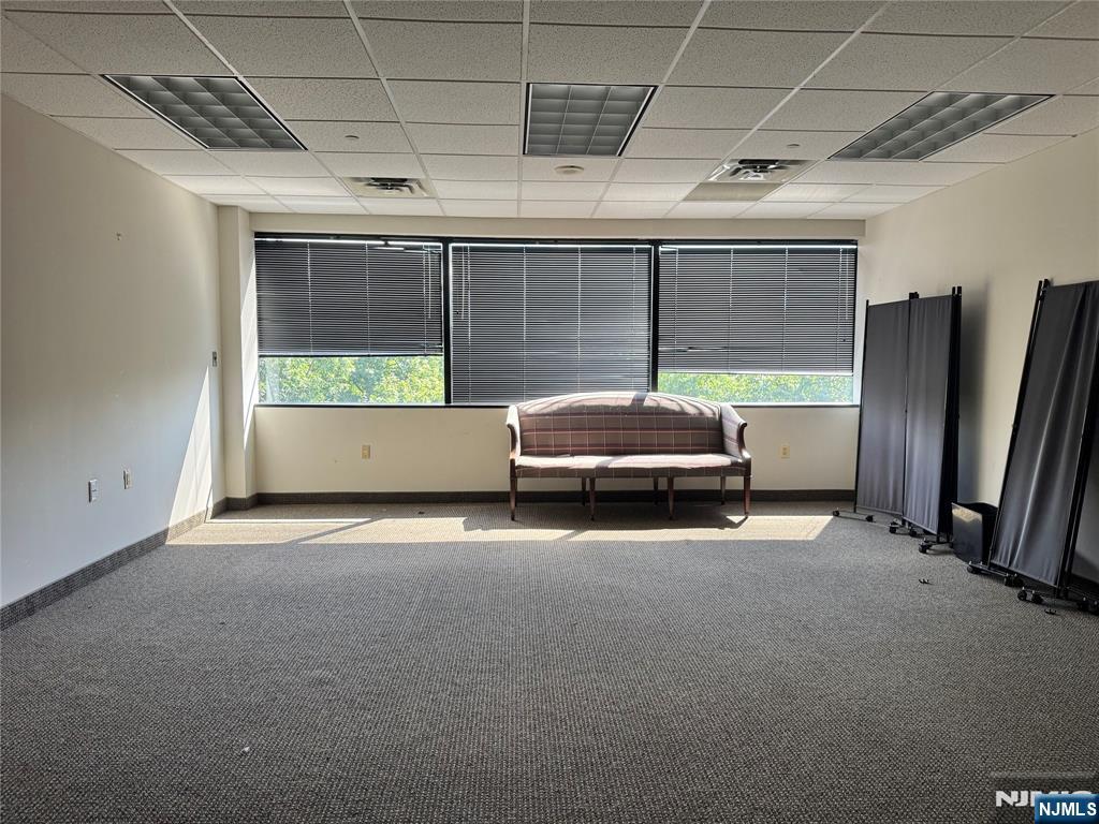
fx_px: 762
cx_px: 550
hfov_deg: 71.6
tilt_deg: -3.9
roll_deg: +0.0
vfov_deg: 56.8
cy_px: 412
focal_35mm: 24
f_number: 1.78
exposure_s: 1/120
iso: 125
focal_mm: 6.76
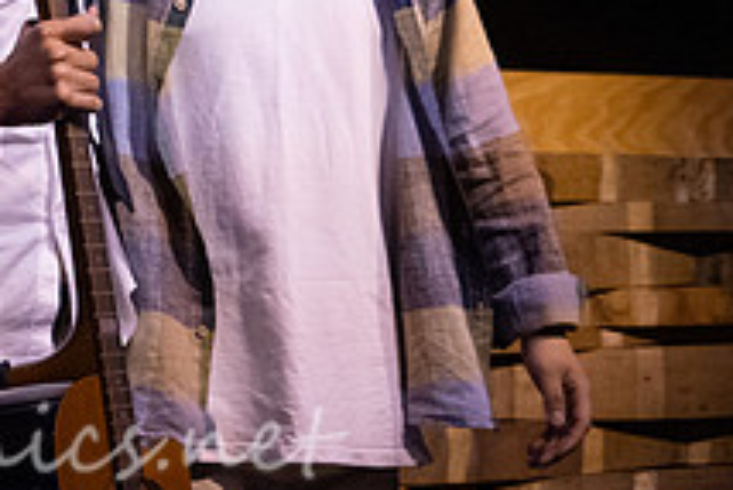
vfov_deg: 8.0
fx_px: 3484
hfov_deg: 11.8
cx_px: -130
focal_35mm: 171
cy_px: -2
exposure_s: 1/200
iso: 6400
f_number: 6.3
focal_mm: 63
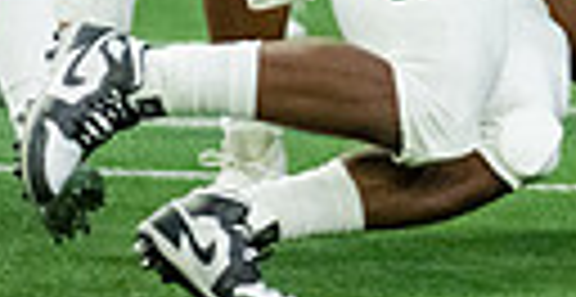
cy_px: -234
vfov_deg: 1.0
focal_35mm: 1100
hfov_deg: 2.0
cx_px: 1001
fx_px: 16475
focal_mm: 200
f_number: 2.8
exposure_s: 1/1250
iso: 4000
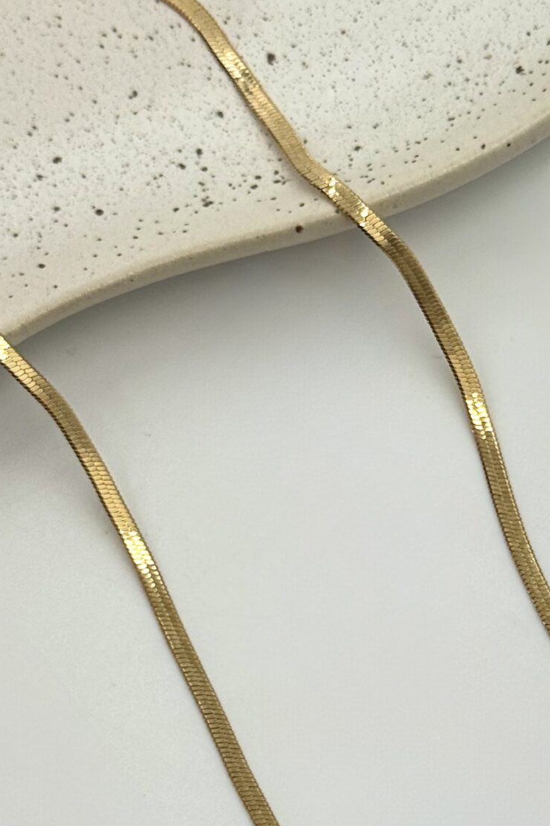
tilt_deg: -77.1
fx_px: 2613
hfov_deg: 12.0
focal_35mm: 114
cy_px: 615
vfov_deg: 17.8
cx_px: 451
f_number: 1.78
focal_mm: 6.76
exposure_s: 1/1085
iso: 80
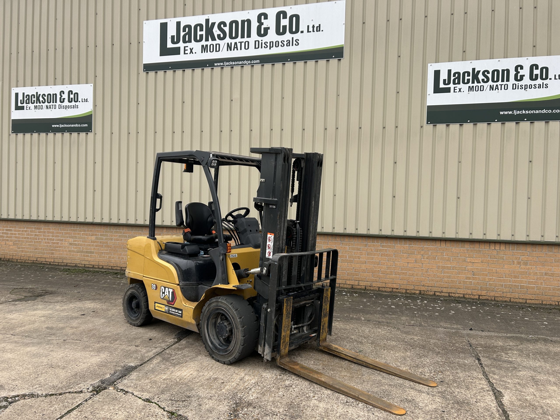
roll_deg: -1.5
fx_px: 421
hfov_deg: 67.3
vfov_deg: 53.1
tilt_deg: -0.6
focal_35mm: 26
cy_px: 210
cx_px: 280
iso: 50
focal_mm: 5.7
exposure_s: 1/718
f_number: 1.5
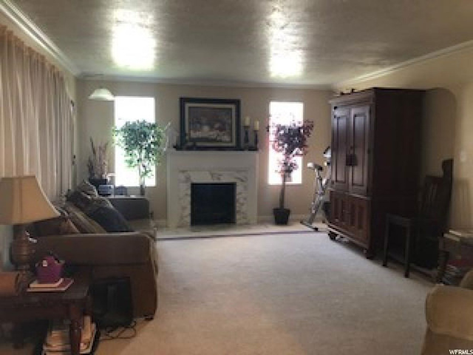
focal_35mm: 28
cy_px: 178
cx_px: 236
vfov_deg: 49.7
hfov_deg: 63.4
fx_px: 383
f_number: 1.8
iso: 64
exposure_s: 1/15
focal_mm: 4
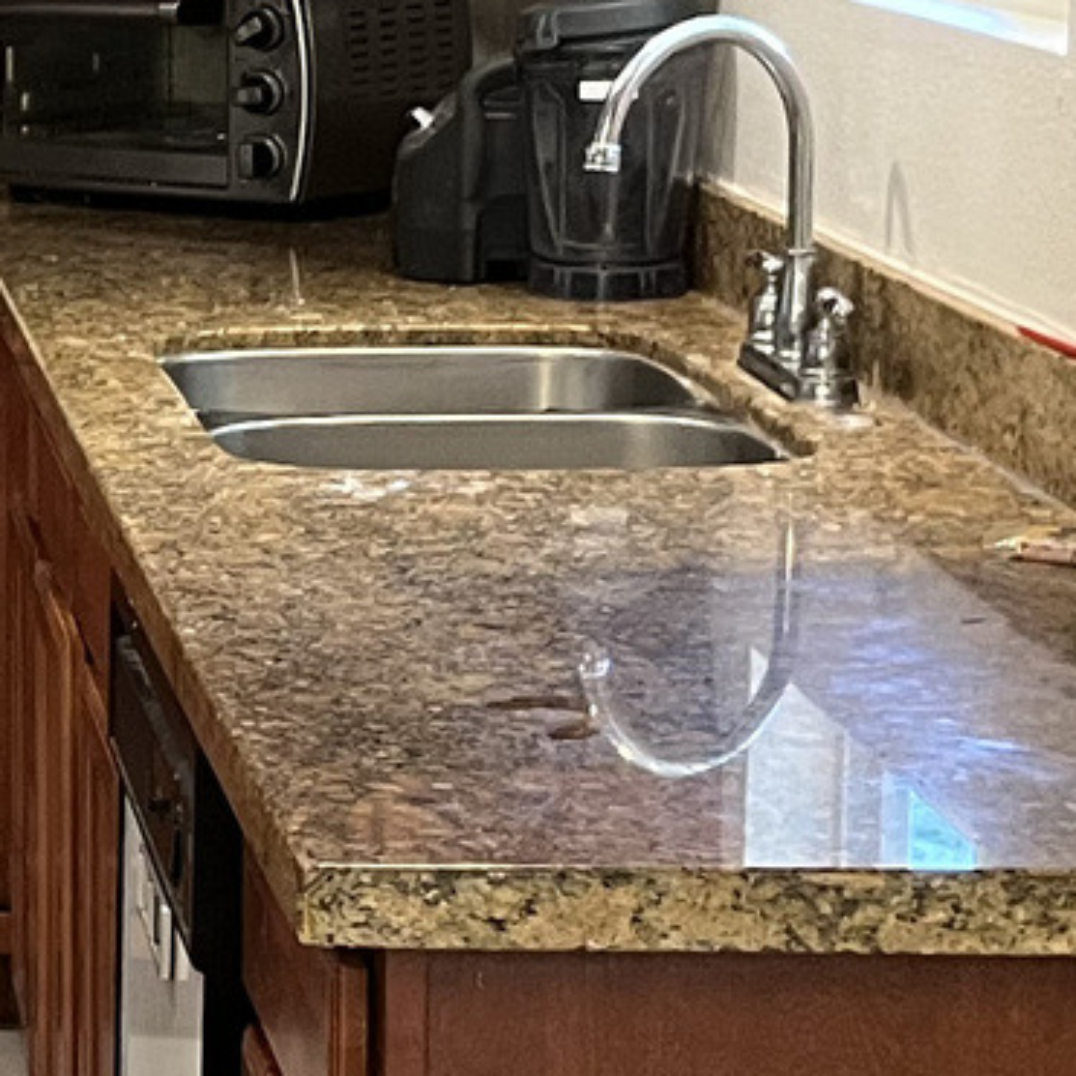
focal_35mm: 127
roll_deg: +2.0
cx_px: -1001
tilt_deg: -9.1
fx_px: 4466
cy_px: 537
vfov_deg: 13.7
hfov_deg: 12.3
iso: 320
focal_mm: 5.1
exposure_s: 1/60
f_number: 1.6
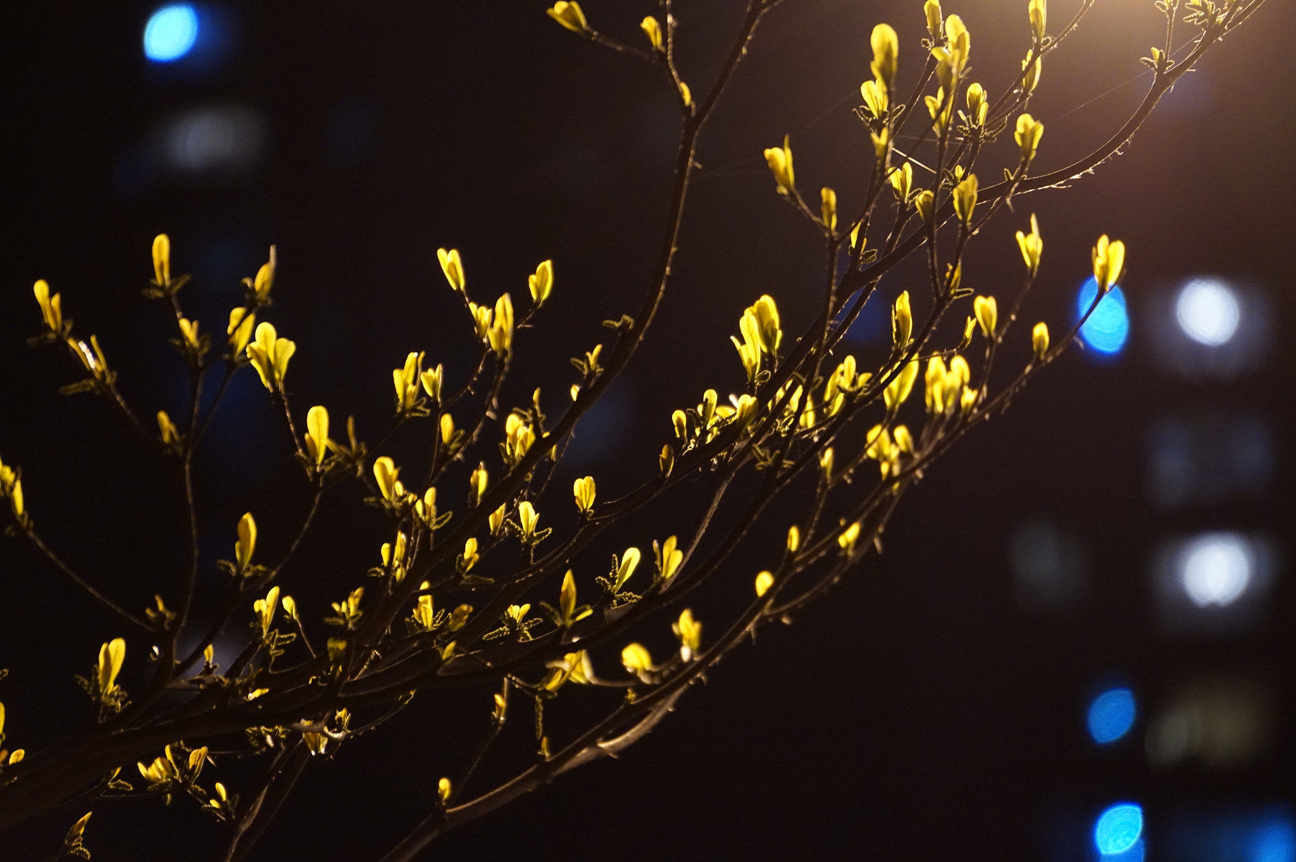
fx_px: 11333
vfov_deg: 4.4
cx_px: 648
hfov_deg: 6.5
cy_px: 431
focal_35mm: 315
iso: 1600
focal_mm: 210
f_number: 6.3
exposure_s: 1/40
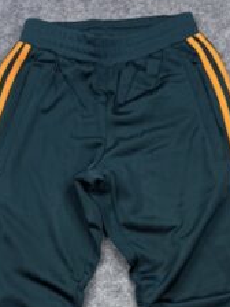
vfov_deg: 30.9
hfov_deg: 25.7
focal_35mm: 57
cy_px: 317
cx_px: 116
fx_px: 505
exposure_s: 1/136
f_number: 1.78
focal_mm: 6.76
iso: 50
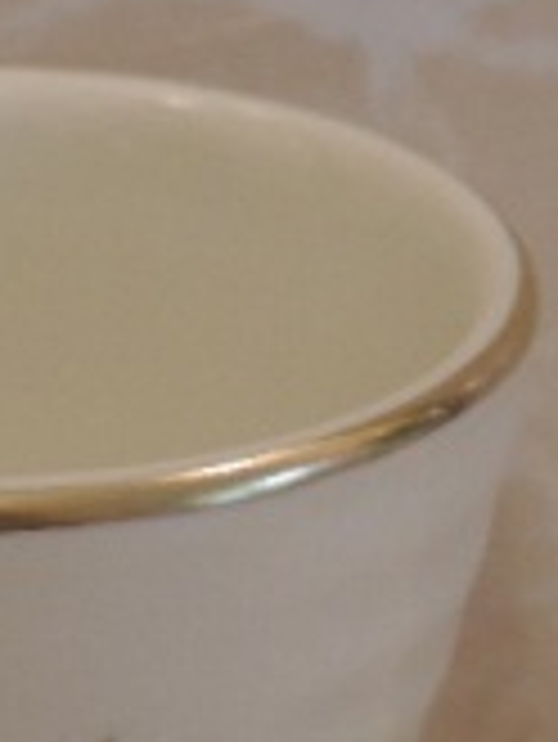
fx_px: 5817
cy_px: 814
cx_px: -50
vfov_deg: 7.3
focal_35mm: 271
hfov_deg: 5.5
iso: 400
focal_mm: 17.8
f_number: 4.1
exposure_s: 1/30
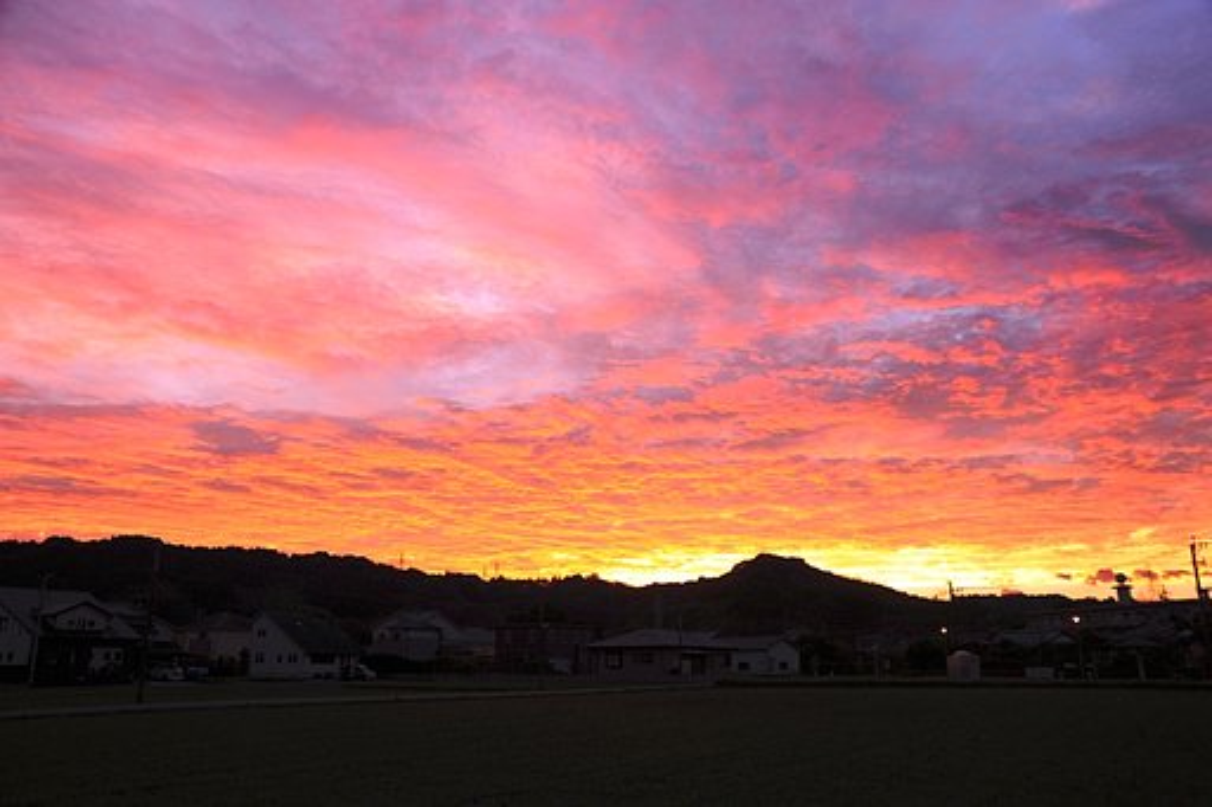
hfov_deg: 63.7
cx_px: 606
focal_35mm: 29
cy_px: 404
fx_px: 976
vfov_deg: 44.9
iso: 500
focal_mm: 29
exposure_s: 1/30
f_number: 8
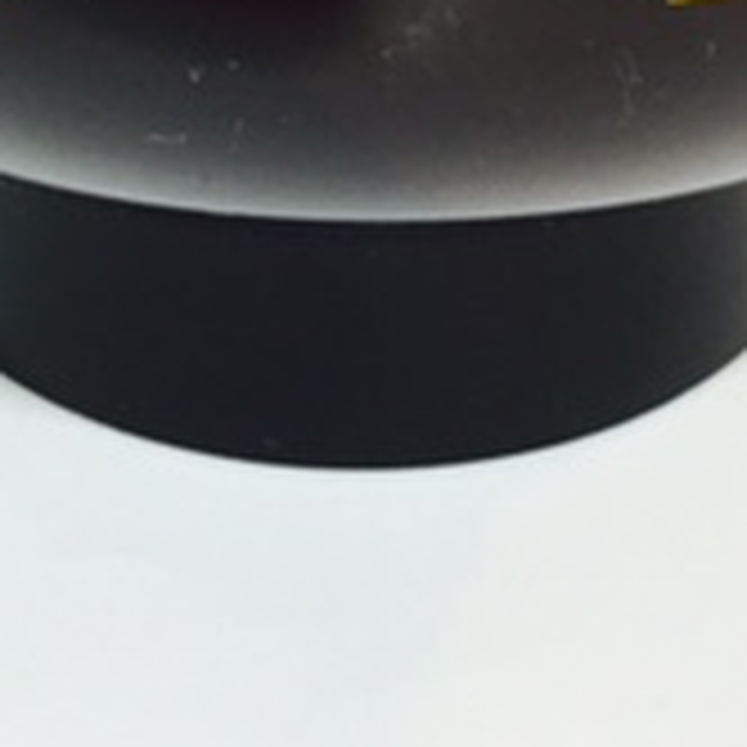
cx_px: 324
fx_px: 2417
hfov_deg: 17.6
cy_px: -248
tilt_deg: -23.4
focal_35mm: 99
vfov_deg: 16.5
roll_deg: -1.1
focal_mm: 4.15
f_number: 2.2
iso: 125
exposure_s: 1/33
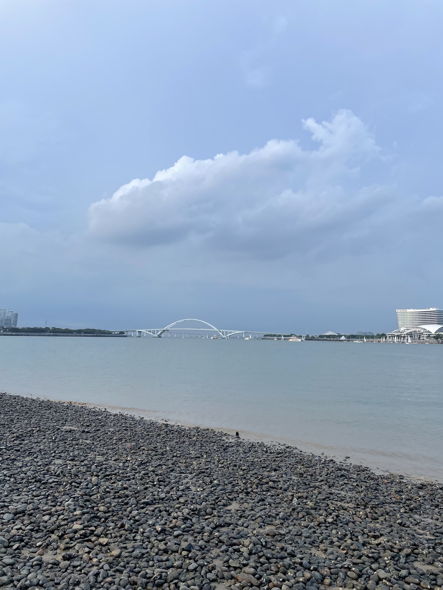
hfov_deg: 53.1
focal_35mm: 26
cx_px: 222
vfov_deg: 67.3
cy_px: 295
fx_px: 444
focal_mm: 4.2
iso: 32
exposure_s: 1/1221
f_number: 1.6
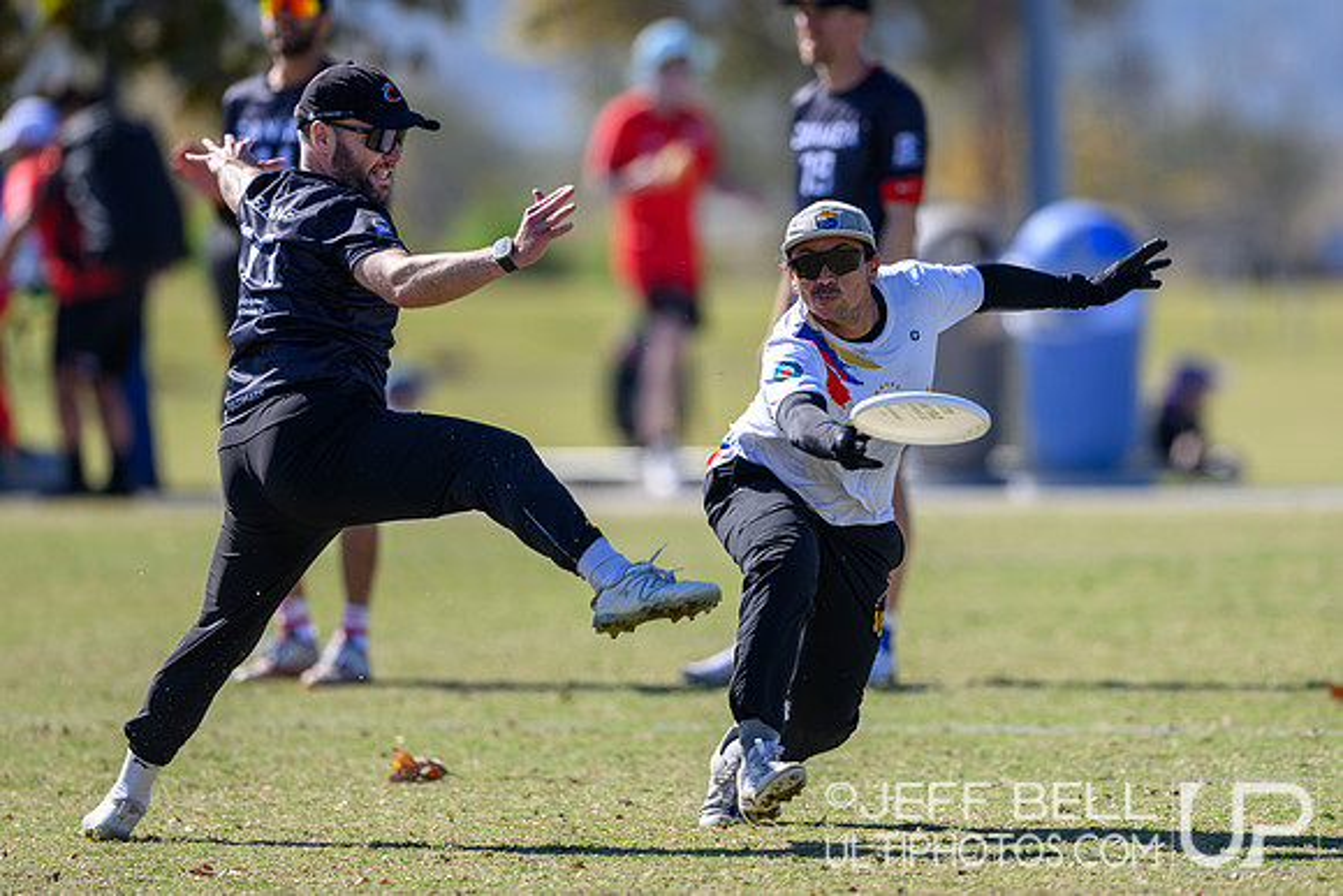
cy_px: 417
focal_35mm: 534
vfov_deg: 2.6
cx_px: 794
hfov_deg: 3.9
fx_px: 19943
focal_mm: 400
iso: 100
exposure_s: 1/1000
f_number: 3.2
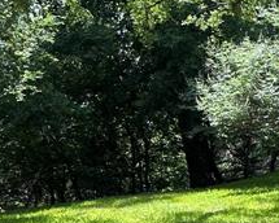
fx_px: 999
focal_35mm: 121
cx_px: 581
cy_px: 136
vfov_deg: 12.7
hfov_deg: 13.4
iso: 50
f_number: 1.5
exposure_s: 1/628
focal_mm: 5.7
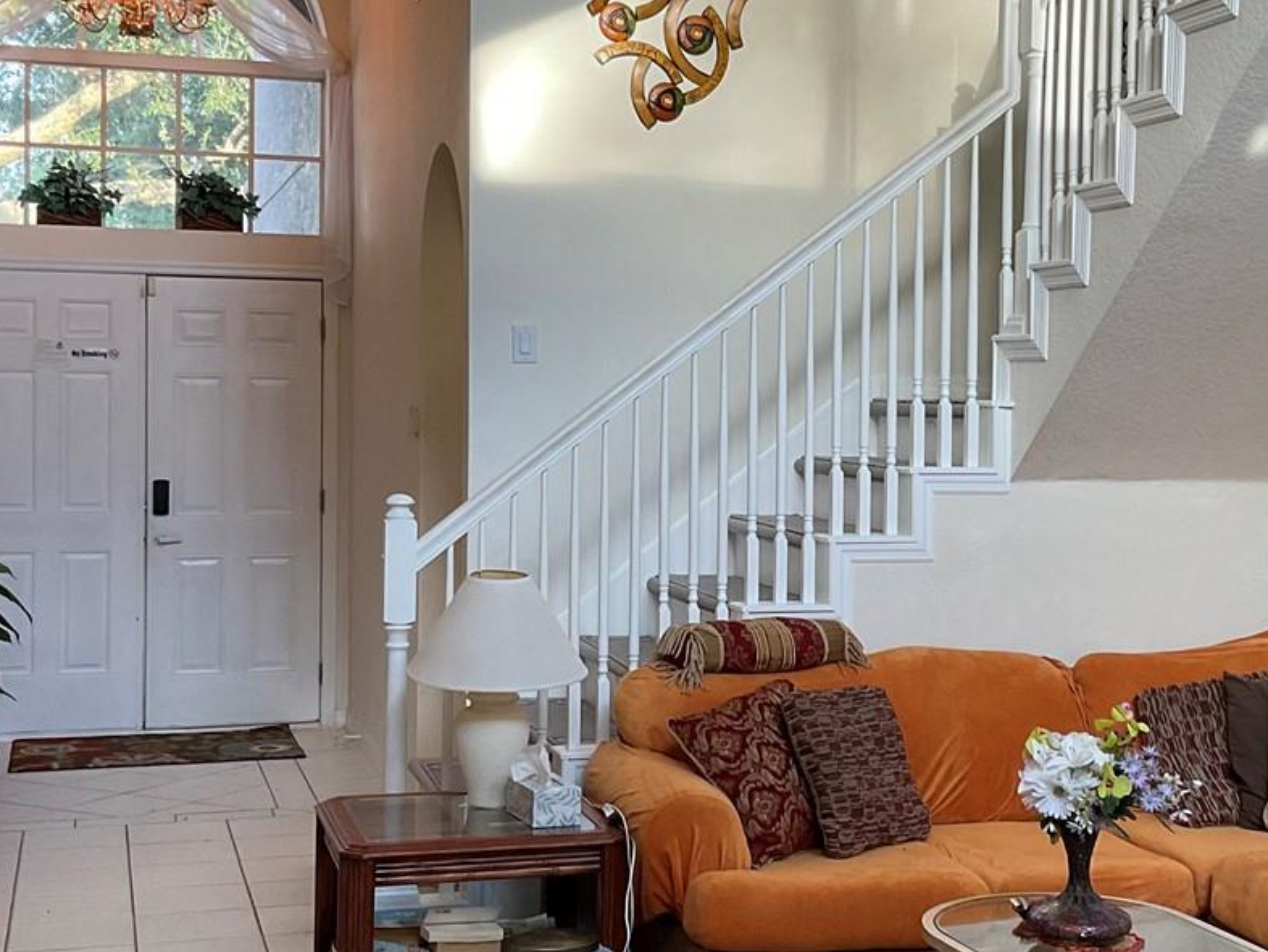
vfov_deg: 24.8
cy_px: 450
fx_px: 2162
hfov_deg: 32.5
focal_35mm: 59
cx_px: 792
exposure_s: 1/120
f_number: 1.8
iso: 64
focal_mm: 3
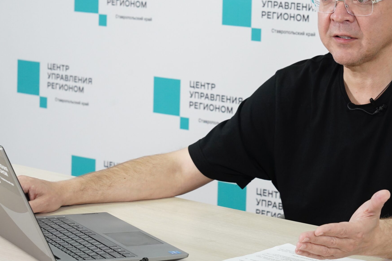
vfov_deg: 10.8
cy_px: 75
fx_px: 1383
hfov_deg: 16.1
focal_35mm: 127
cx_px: 212
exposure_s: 1/125
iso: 3200
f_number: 9
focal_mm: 87
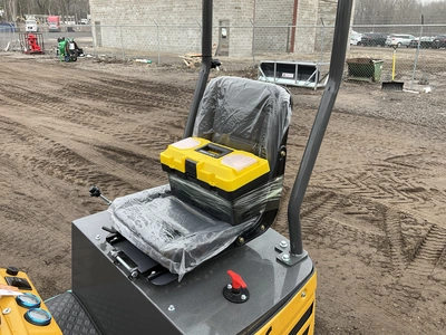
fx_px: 374
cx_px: 223
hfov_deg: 61.7
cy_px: 168
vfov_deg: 48.2
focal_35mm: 29
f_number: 1.8
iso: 20
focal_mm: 3
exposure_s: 1/168
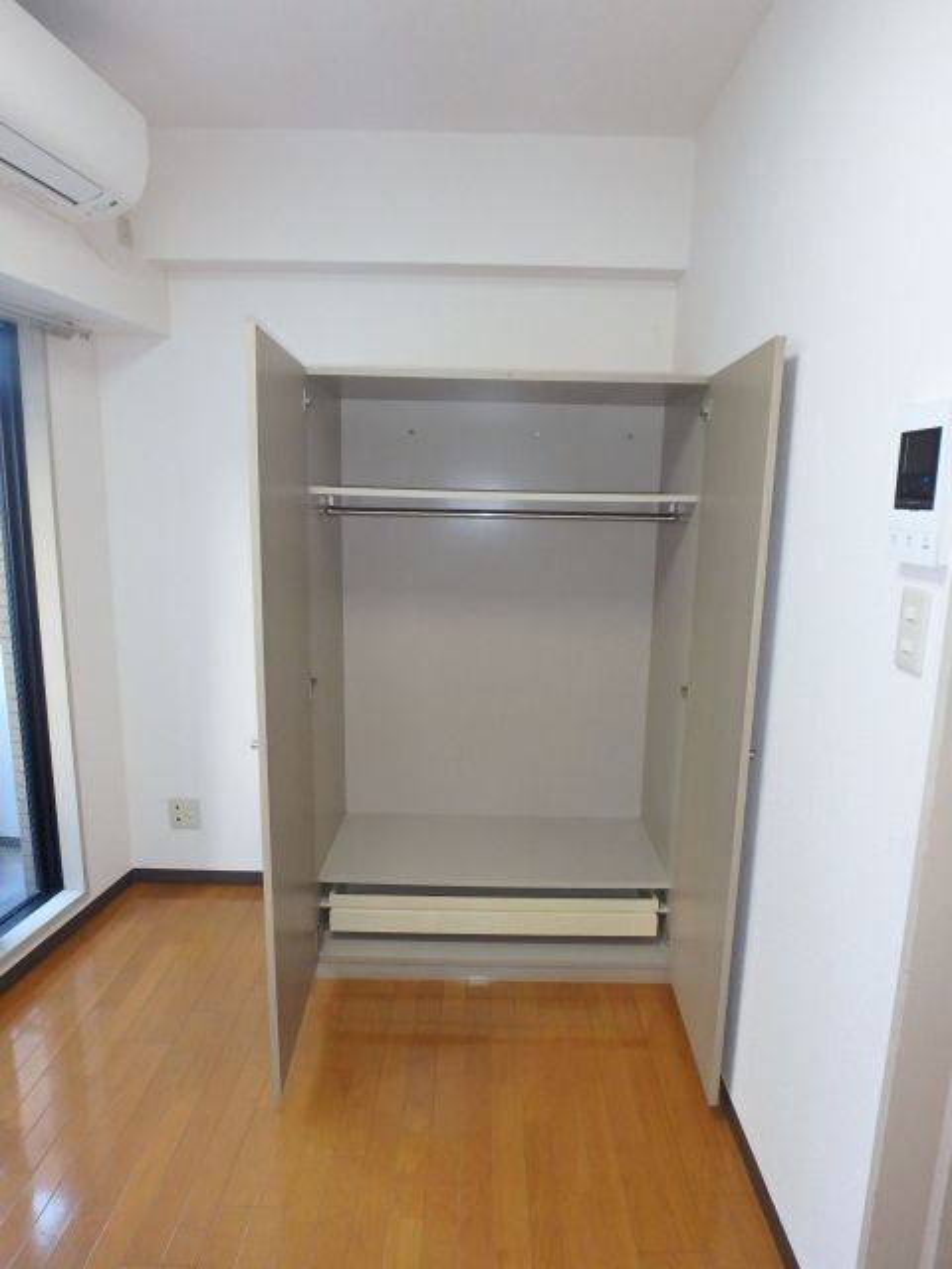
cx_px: 476
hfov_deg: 63.4
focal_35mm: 21
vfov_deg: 79.0
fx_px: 770
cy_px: 634
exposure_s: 1/30
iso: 400
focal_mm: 3.7
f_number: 3.5
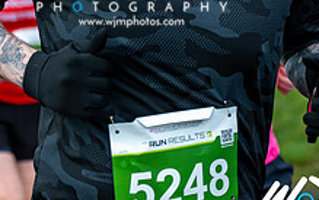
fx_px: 1644
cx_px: 131
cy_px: -39
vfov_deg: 6.9
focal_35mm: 189
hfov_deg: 11.1
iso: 500
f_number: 2.8
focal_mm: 70
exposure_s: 1/1250
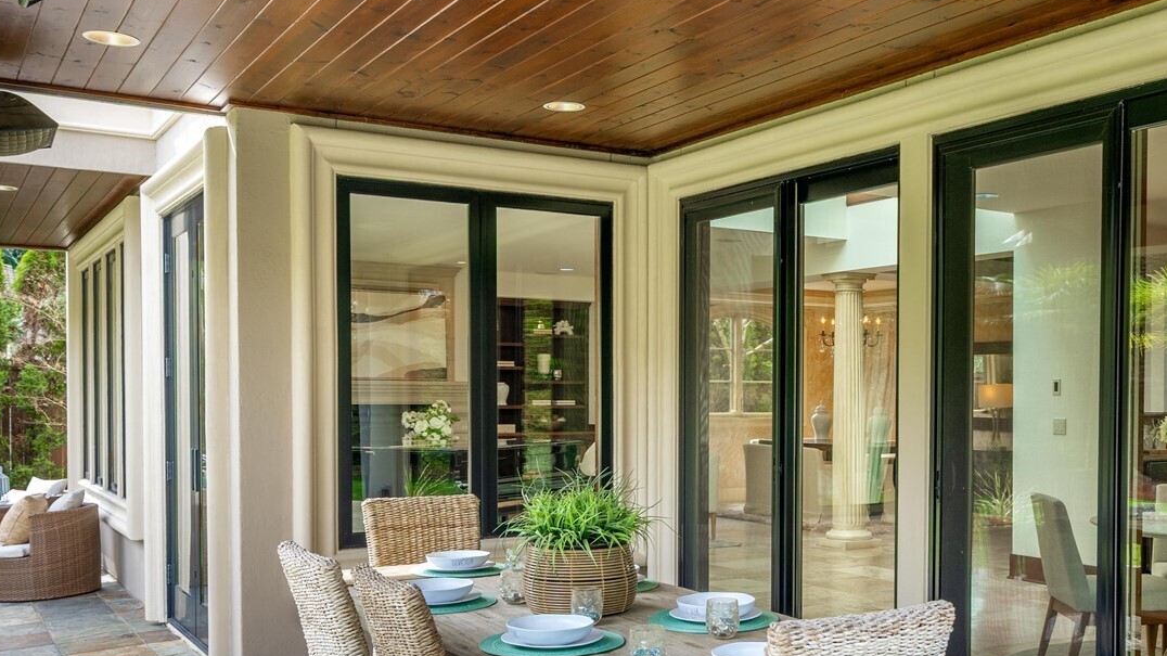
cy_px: 415
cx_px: 755
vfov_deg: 31.0
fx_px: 1176
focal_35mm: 38
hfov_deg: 52.0
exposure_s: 1/30
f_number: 6.7
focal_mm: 23
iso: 250
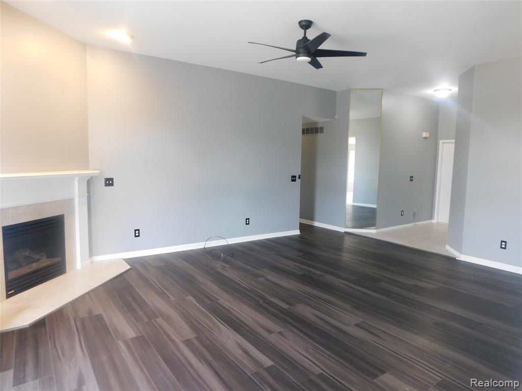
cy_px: 196
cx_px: 261
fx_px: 347
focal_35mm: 23
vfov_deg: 58.9
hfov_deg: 73.9
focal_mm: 4
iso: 320
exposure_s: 1/30
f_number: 3
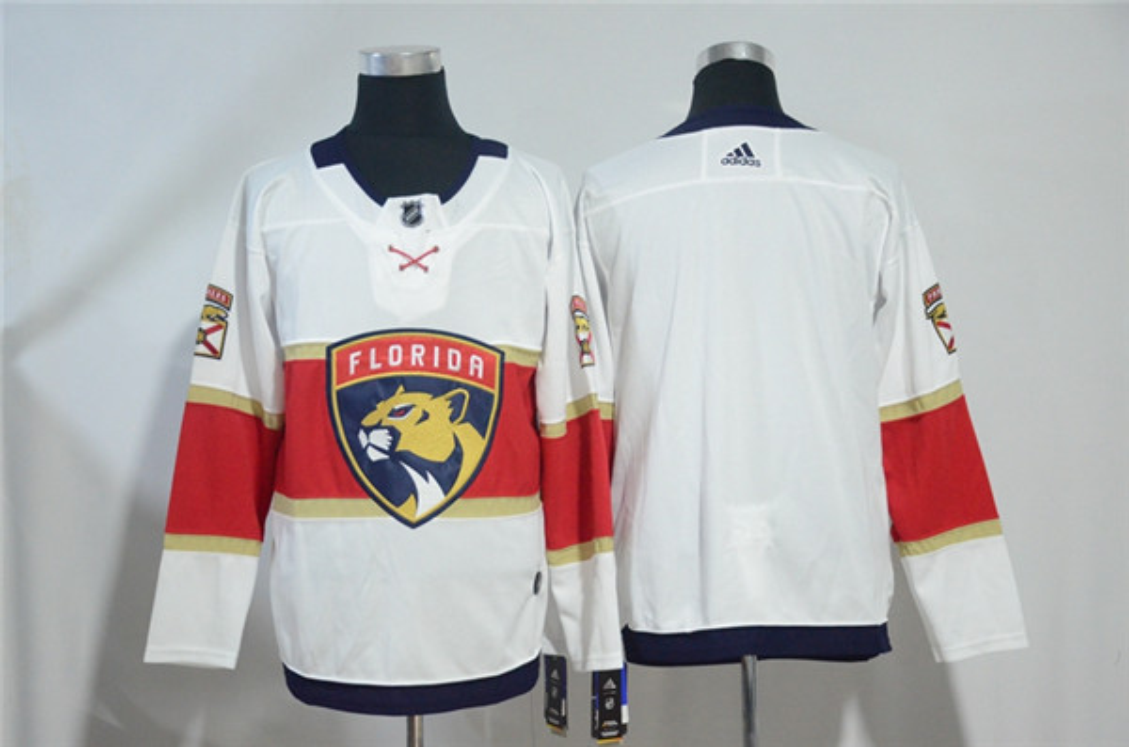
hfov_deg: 32.0
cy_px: 374
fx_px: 1971
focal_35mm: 63
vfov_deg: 21.5
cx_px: 564
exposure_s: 1/40
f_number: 4.5
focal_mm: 42
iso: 4000
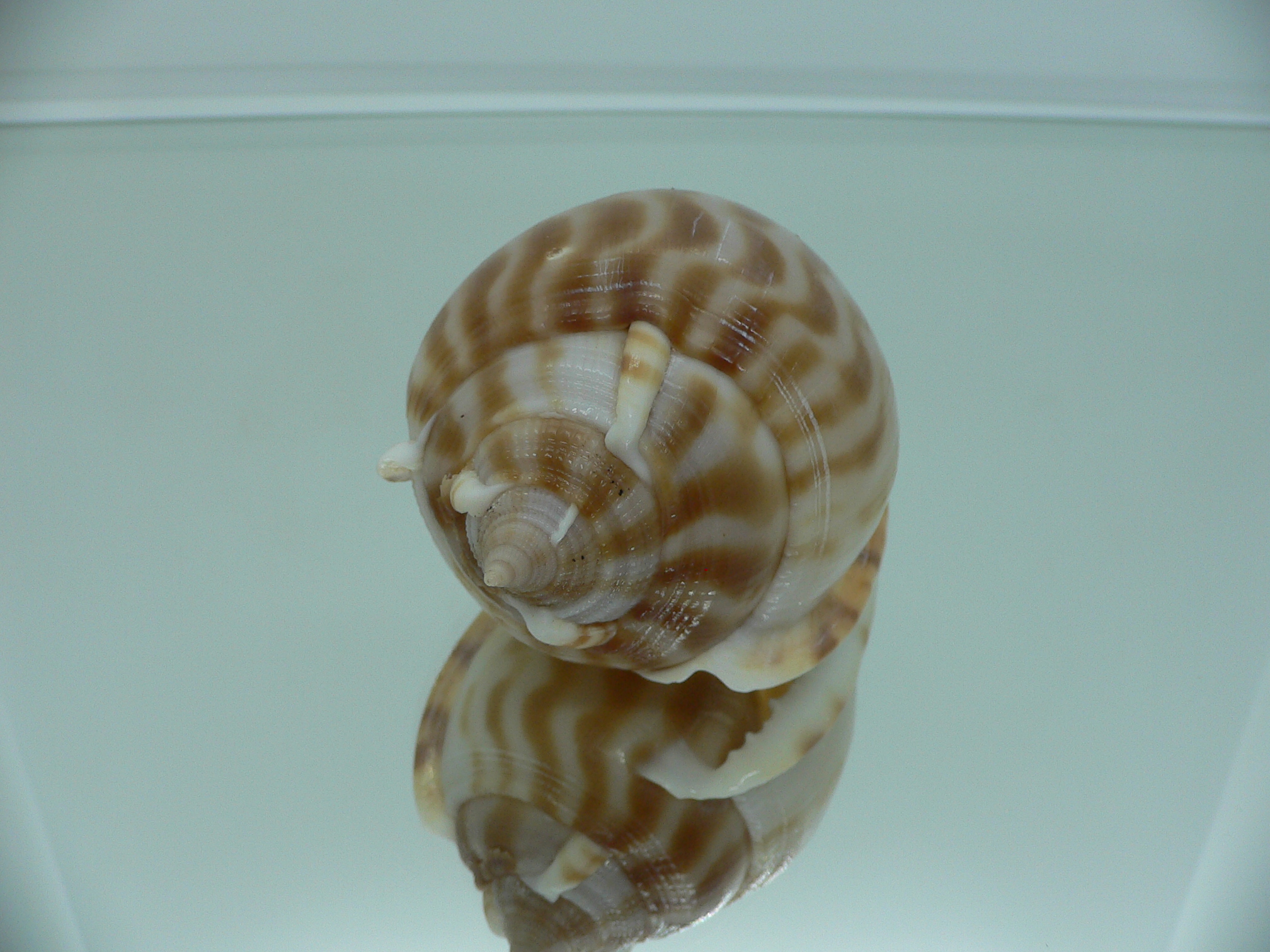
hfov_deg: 52.6
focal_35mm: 35
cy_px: 476
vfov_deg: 40.7
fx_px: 1284
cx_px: 635
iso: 80
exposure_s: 1/60
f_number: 2.8
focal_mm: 4.6
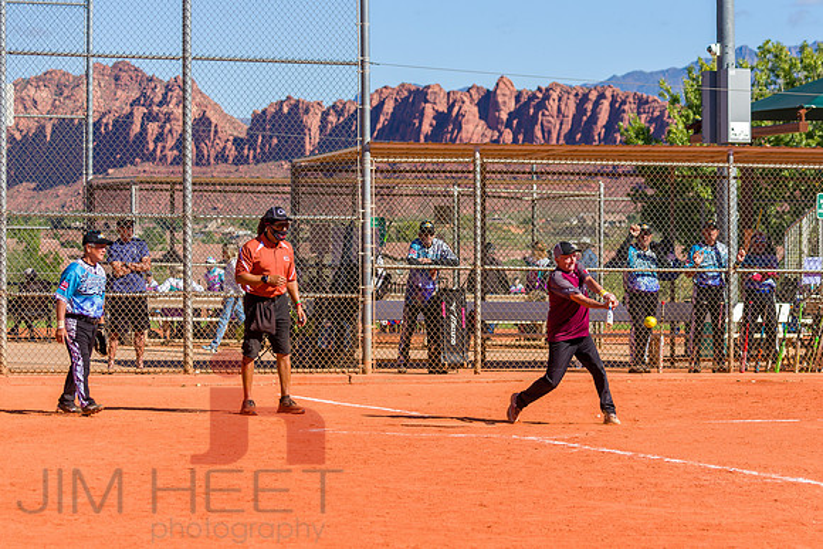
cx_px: 466
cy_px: 275
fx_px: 3093
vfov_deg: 10.1
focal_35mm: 135
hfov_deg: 15.2
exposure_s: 1/1600
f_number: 5.6
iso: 400
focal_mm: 102
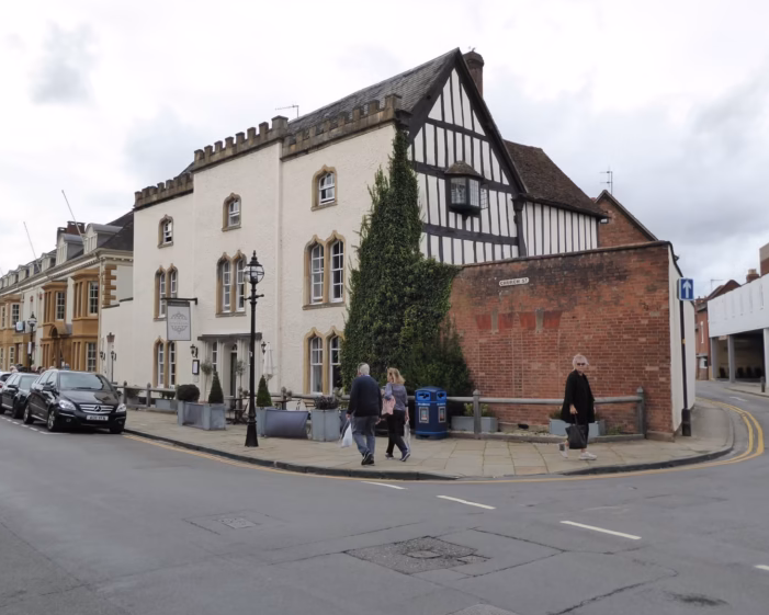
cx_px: 361
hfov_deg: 57.1
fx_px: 706
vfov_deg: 47.1
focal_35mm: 31
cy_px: 311
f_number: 3.5
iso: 160
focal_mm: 5
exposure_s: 1/640
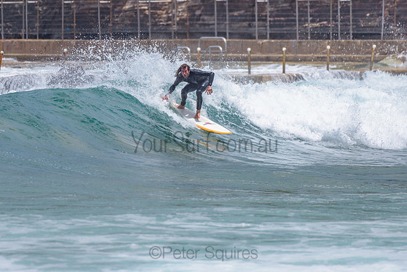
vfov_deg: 2.2
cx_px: 158
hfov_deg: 3.4
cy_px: 119
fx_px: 6928
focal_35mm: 613
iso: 125
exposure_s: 1/2000
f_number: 5.6
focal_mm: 500
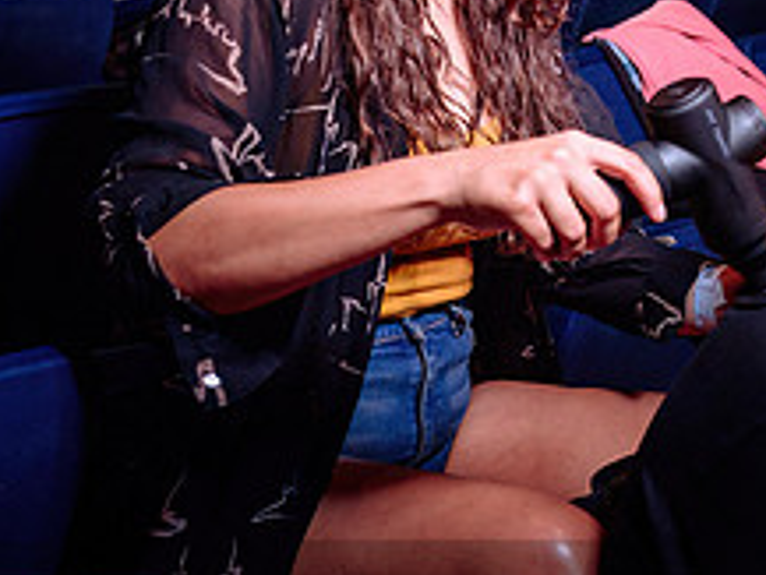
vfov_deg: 13.4
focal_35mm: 110
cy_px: 89
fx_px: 2435
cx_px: 791
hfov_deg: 17.4
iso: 1000
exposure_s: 1/60
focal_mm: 38
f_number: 3.2
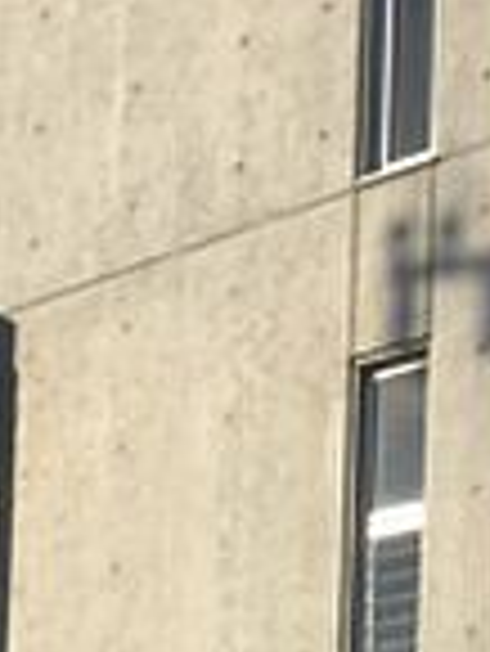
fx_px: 1809
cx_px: -135
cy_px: 1025
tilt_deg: +4.6
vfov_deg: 17.9
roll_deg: -4.6
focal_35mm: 96
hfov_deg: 14.8
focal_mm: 4.15
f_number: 2.2
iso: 32
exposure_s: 1/2639
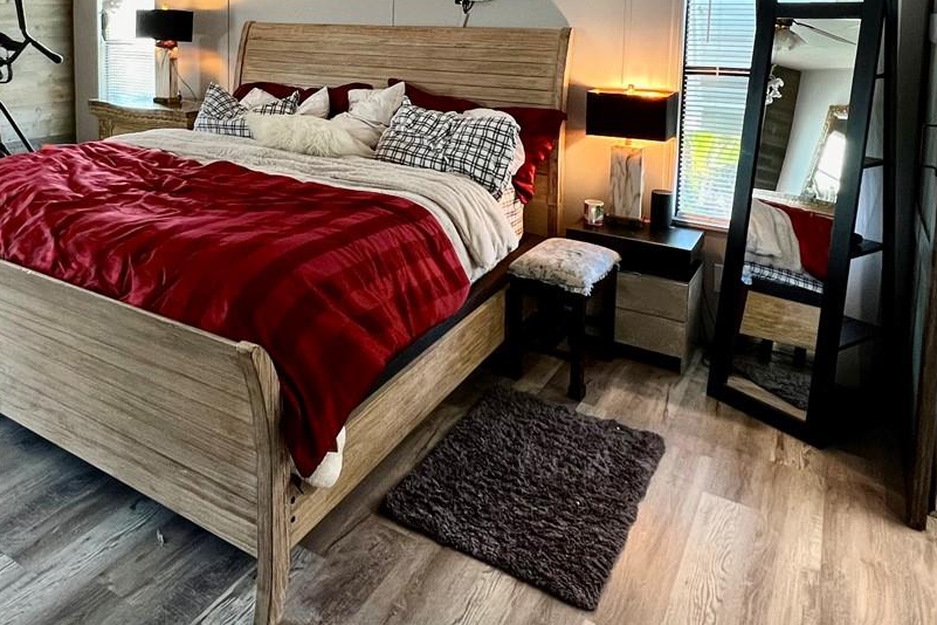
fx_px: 703
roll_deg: +0.1
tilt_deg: -5.8
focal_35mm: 27
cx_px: 323
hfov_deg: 65.8
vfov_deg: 44.1
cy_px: 74
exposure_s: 1/60
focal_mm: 1.57
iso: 250
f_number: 1.8
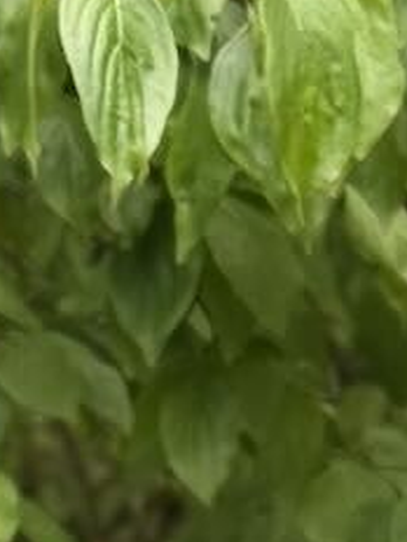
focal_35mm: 331
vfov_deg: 5.6
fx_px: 5189
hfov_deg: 4.4
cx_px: 847
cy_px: 1544
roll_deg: -1.0
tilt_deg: -5.1
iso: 80
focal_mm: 6.76
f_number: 1.78
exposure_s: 1/592
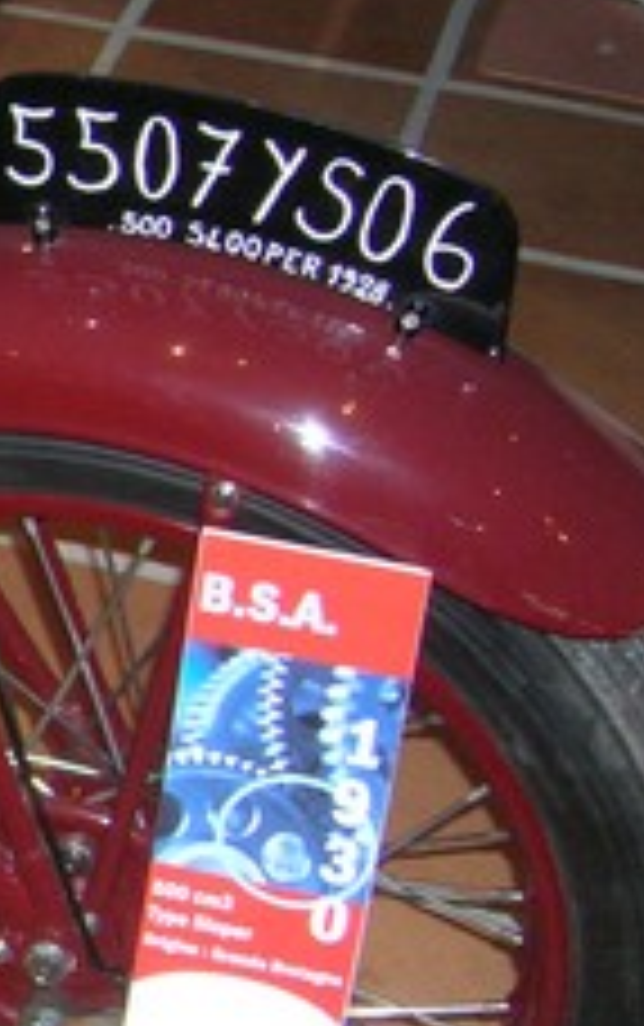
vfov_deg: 18.6
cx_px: -835
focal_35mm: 112
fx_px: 3137
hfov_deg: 10.3
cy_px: 484
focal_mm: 5.7
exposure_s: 1/60.1
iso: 138
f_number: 2.9
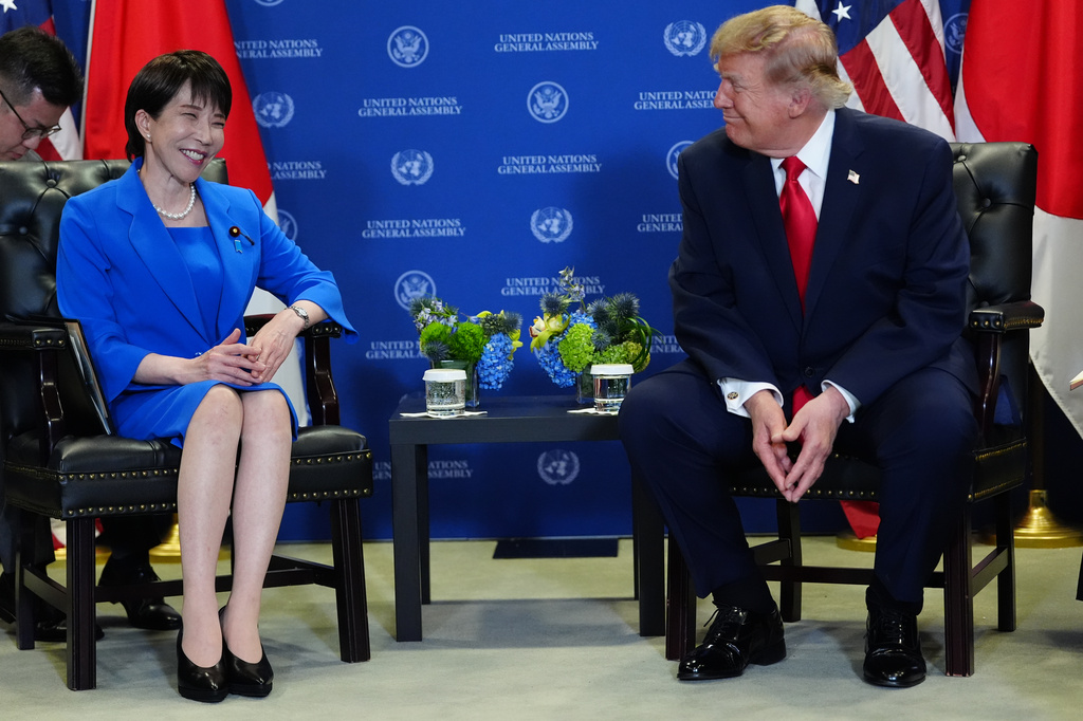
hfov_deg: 22.4
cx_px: 542
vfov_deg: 15.0
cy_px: 360
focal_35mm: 91
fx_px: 2737
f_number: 3.5
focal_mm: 91
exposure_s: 1/320
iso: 5000
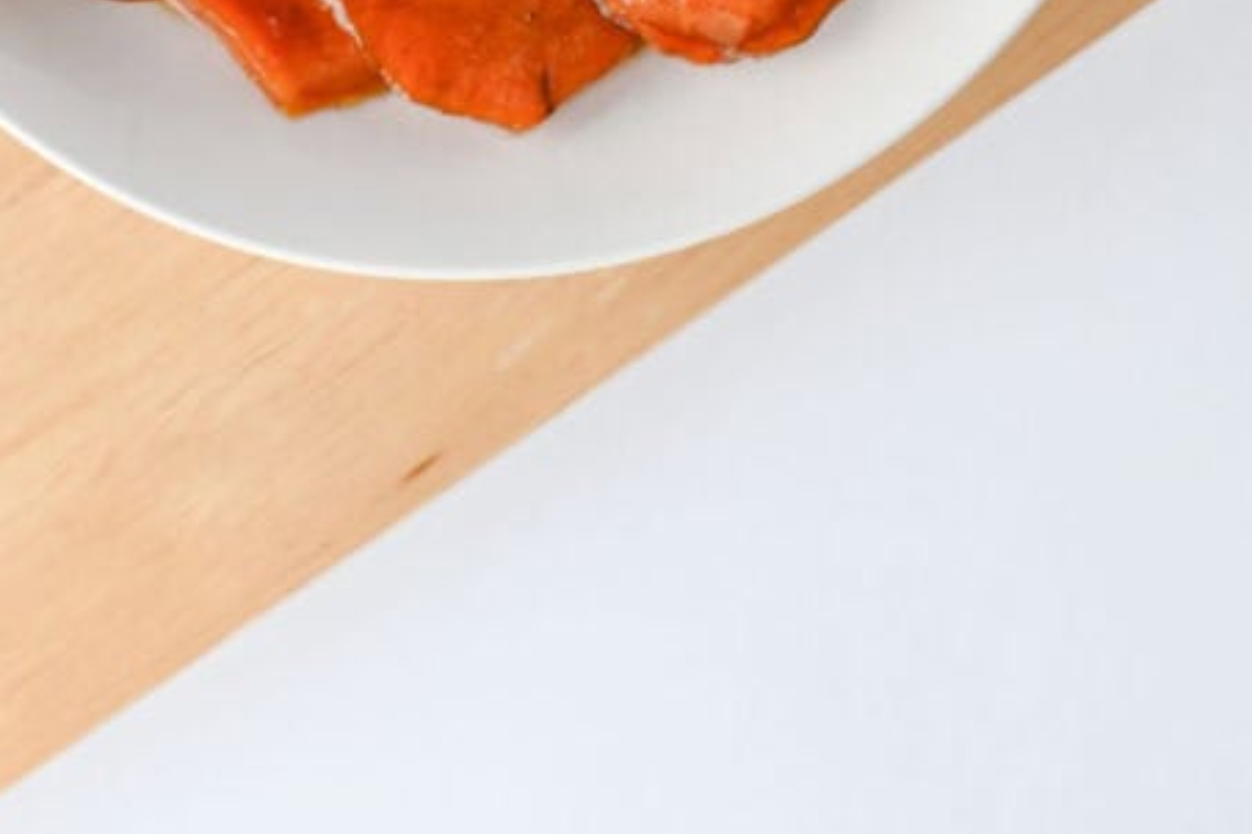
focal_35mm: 113
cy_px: -539
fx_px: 3930
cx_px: 521
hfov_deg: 18.1
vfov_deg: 11.5
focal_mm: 50
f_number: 4
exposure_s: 1/125
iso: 360
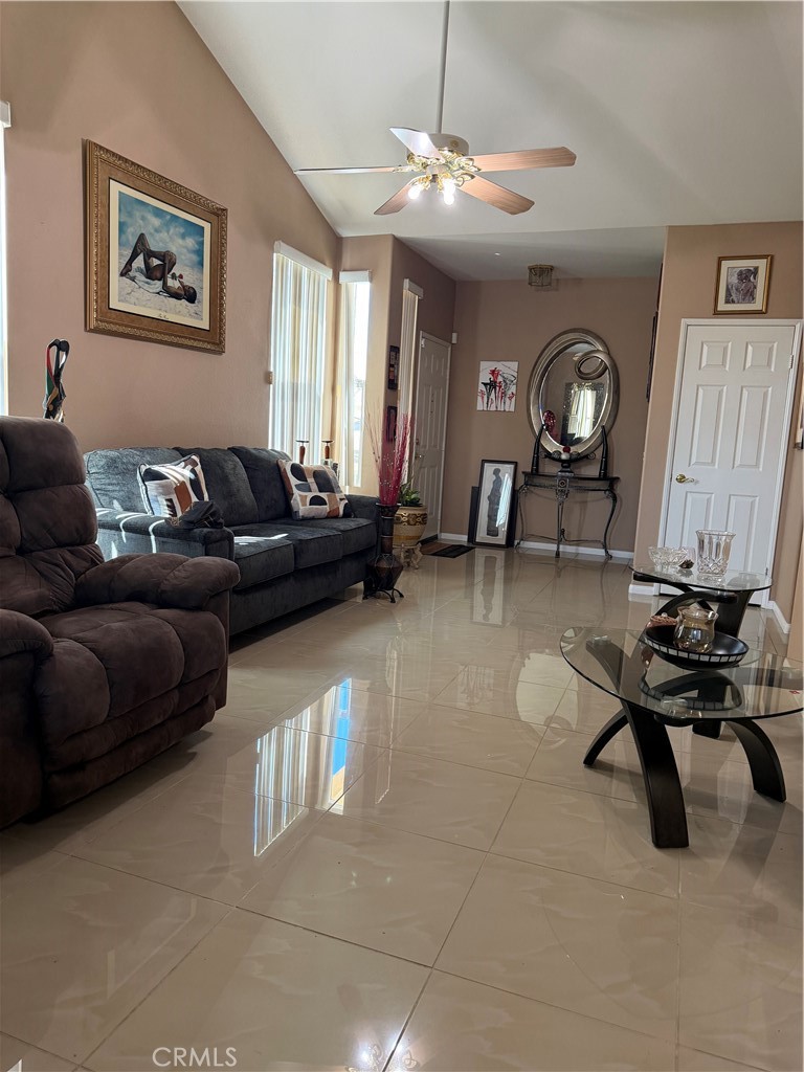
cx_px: 402
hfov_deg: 56.8
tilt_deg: -6.9
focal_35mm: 24
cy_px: 536
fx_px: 743
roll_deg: -3.8
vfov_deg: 71.6
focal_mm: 6.76
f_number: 1.78
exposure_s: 1/60
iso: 250
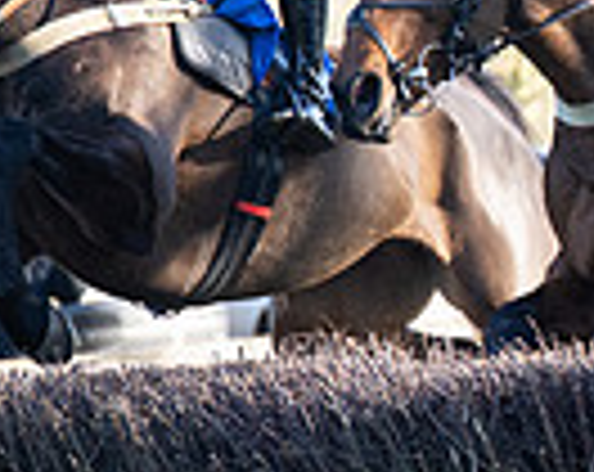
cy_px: 205
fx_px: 6595
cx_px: 609
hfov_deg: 5.1
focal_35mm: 376
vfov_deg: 4.1
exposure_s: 1/1250
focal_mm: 70
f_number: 2.8
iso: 800
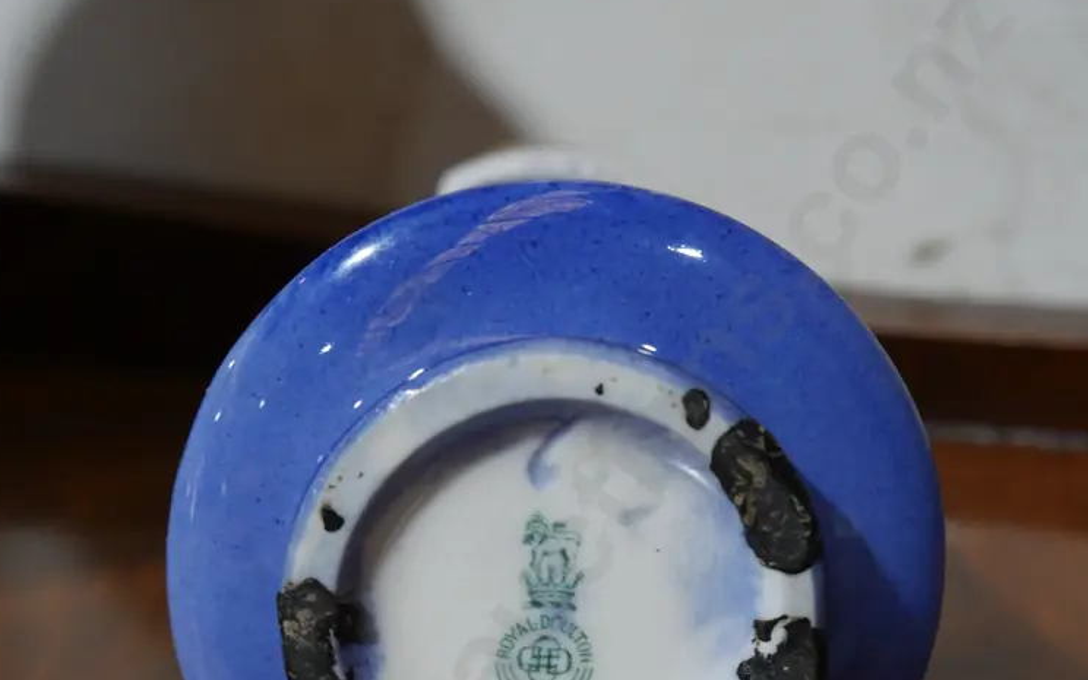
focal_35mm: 73
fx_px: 2165
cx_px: 540
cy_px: 600
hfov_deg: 28.2
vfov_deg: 17.6
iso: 640
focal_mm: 25
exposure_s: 1/60
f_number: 5.3
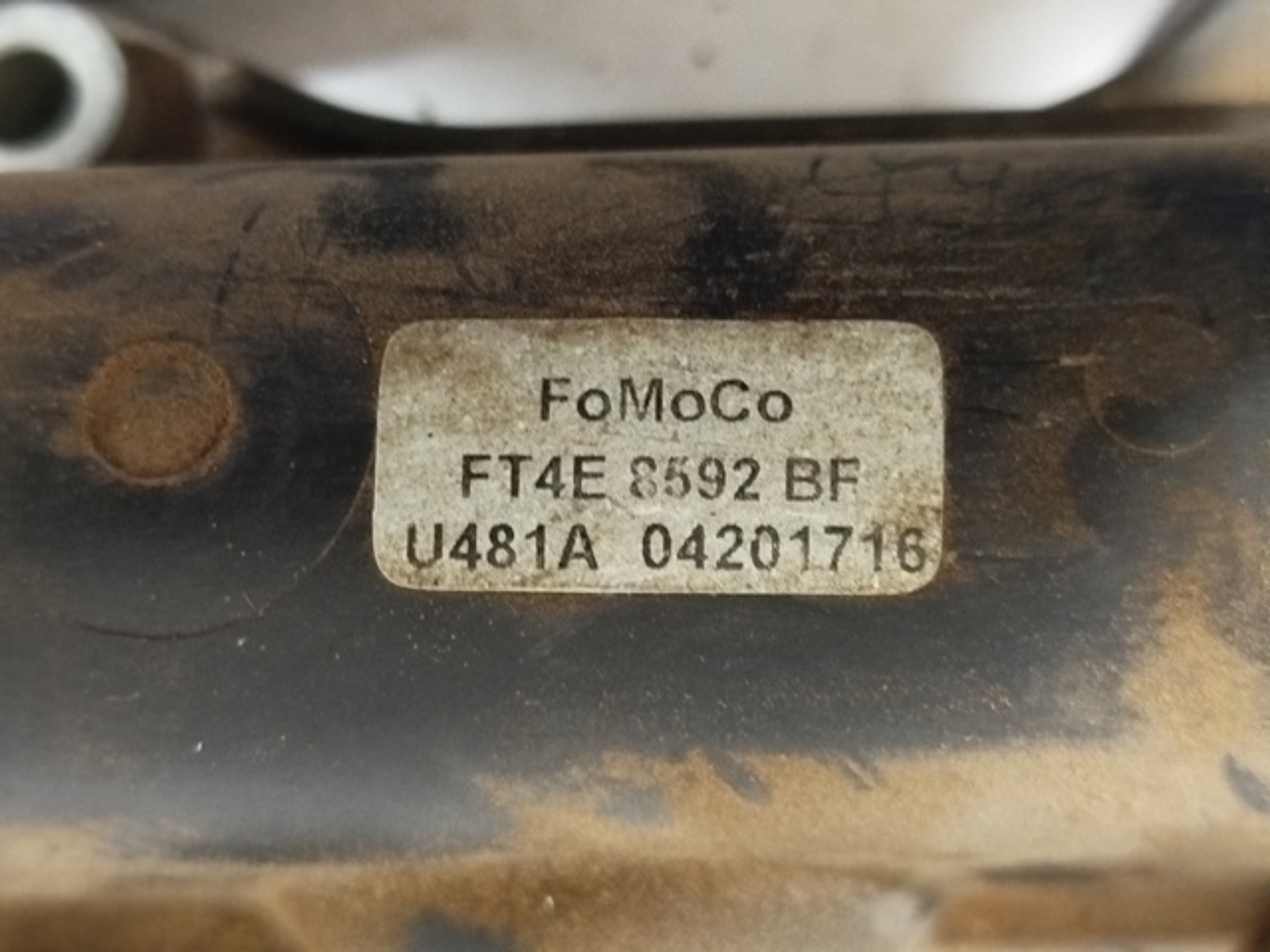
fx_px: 1761
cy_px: 476
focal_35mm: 48
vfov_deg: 30.3
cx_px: 635
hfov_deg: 39.7
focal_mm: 5.31
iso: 1250
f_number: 1.7
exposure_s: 1/17
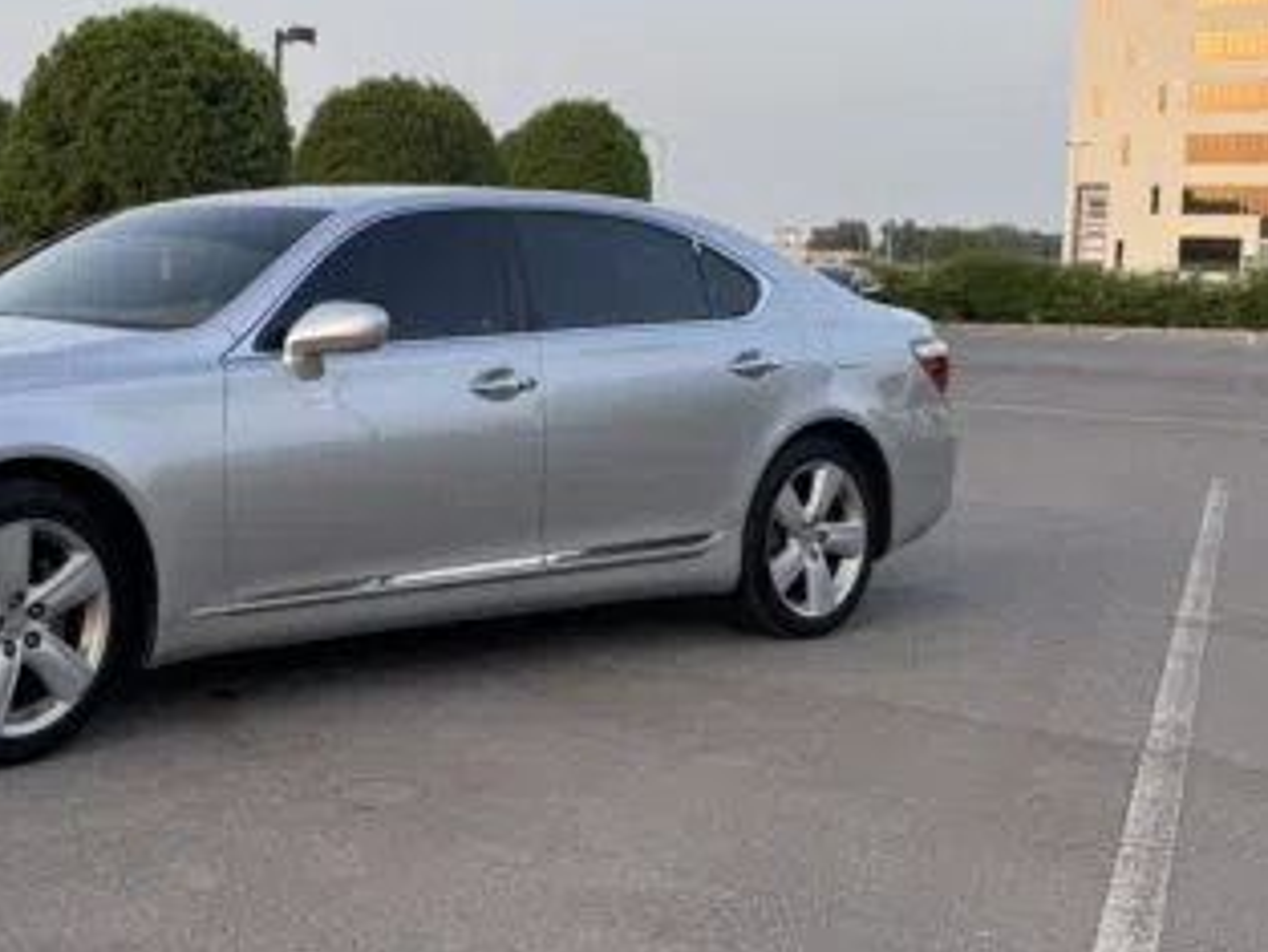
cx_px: 190
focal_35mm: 49
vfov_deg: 29.6
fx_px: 1796
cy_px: 377
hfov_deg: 37.0
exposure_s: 1/633
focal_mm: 6.76
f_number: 1.78
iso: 80
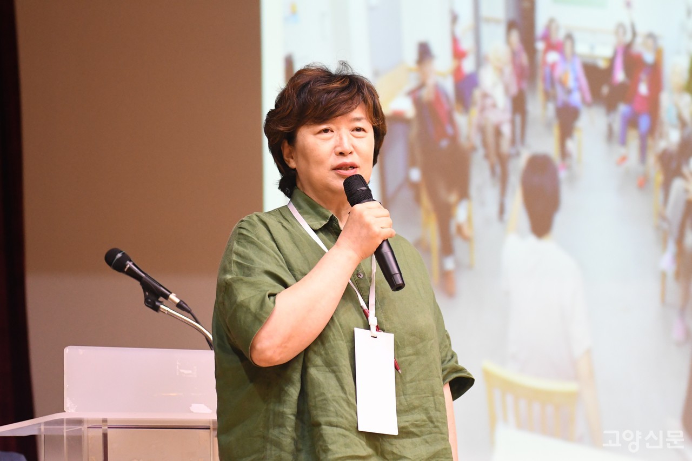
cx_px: 346
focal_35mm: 93
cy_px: 230
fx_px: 1787
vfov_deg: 14.7
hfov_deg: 21.9
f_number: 2.8
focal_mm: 62
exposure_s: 1/100
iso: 3600
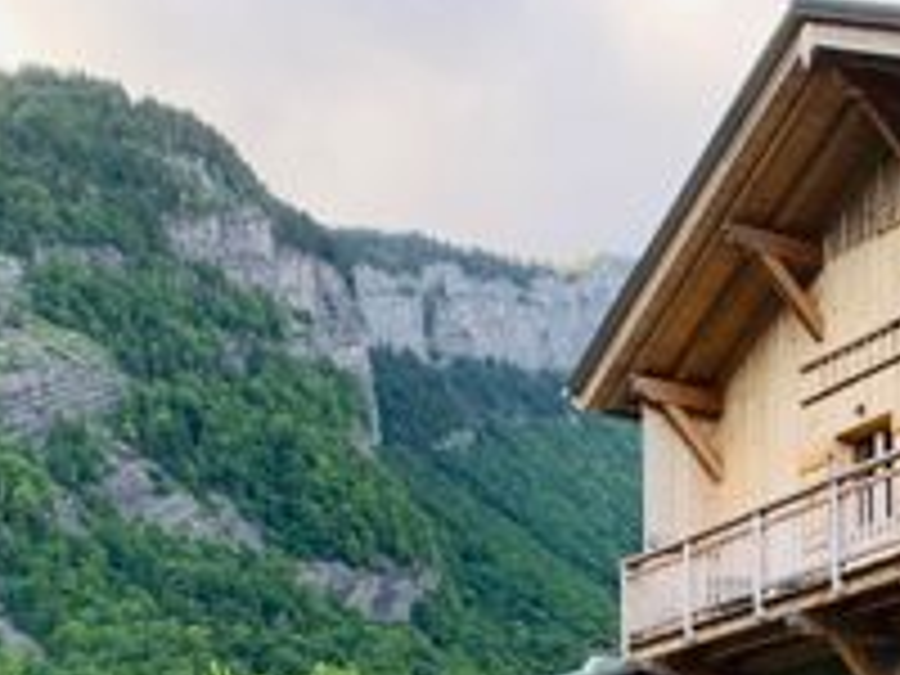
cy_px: 918
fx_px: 2028
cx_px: 896
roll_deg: +0.9
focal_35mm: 78
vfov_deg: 17.5
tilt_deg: +4.1
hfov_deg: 24.0
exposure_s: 1/242
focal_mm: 4.25
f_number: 1.8
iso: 25
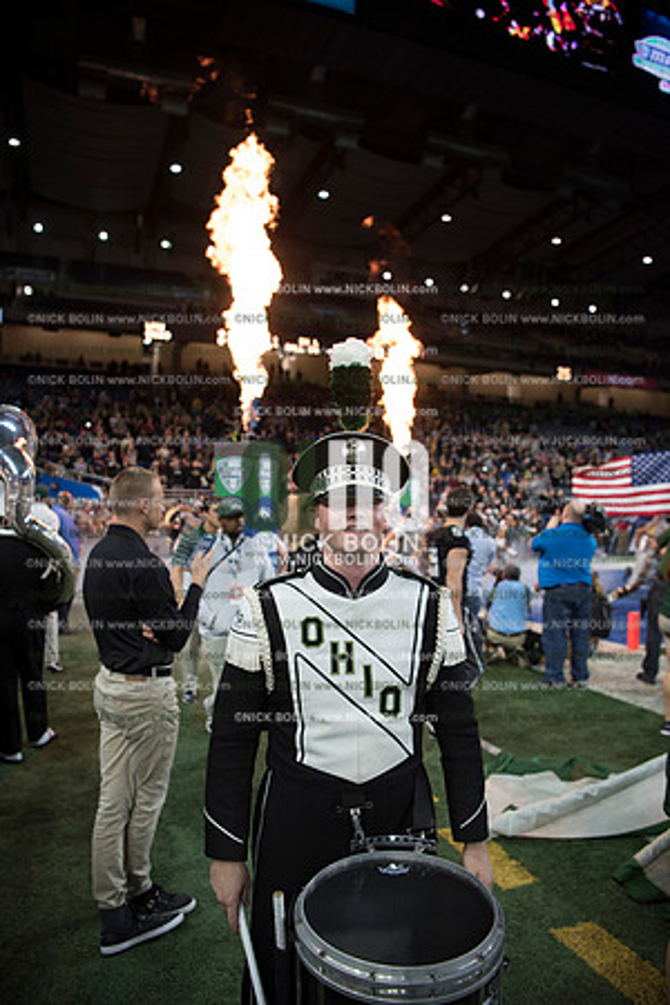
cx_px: 335
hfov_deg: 53.1
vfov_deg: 73.7
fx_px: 670
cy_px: 502
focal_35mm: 24
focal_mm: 24
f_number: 2.8
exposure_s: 1/1250
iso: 1250
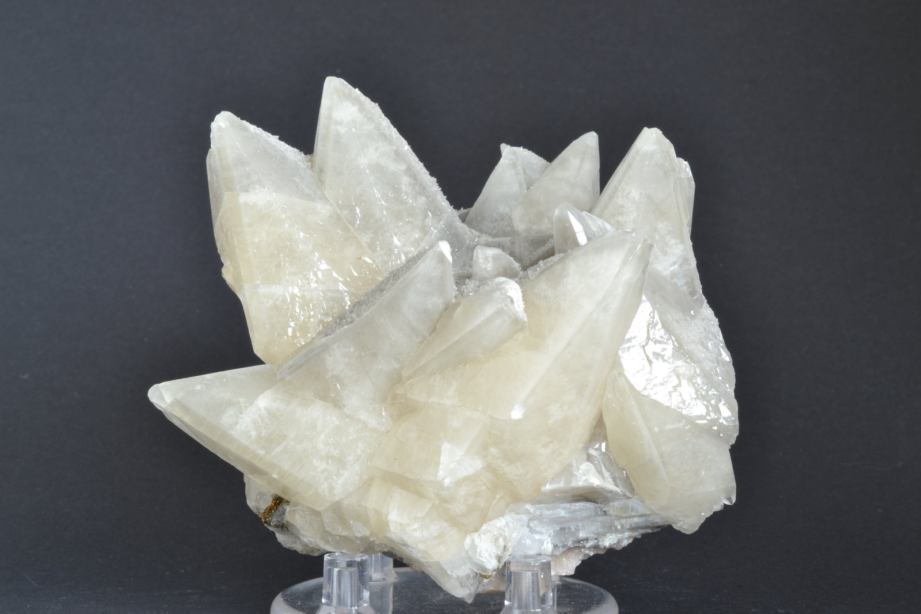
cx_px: 460
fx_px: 1535
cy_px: 307
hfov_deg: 33.4
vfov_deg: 22.6
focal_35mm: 60
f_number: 25
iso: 100
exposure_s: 4
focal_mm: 40
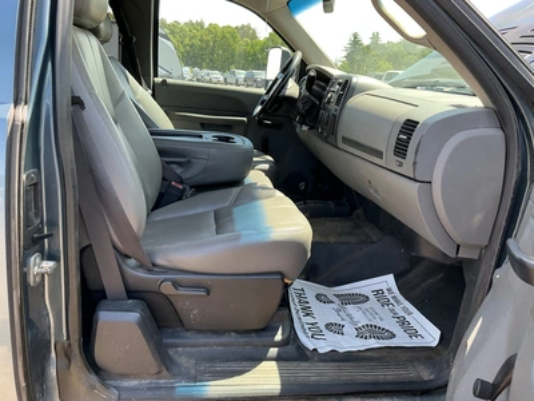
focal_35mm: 28
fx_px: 432
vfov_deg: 49.7
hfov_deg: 63.4
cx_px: 267
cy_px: 200
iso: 20
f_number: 1.8
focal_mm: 3
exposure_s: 1/137
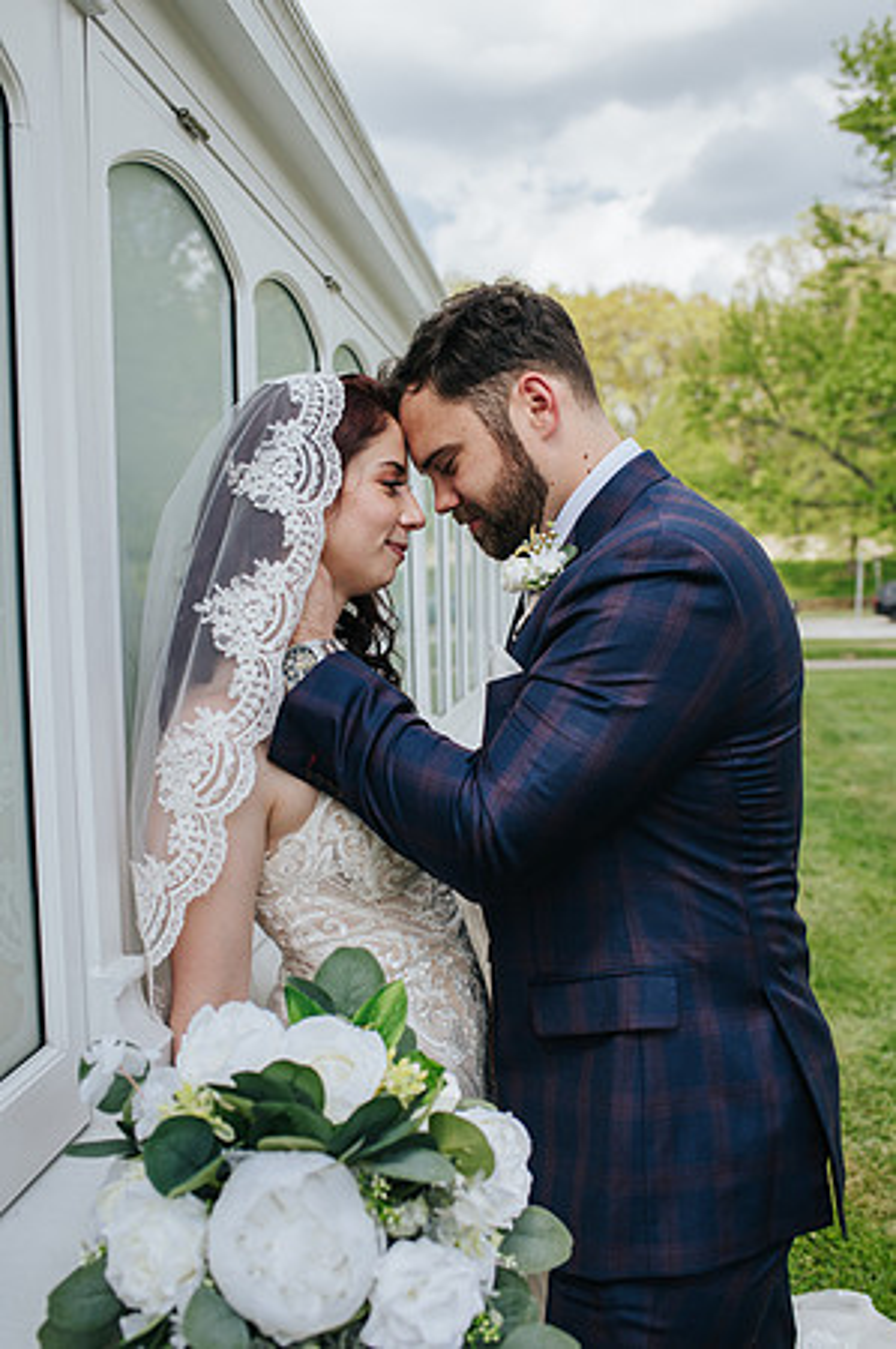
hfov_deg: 37.8
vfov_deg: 54.5
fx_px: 1310
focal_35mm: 35
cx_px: 448
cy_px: 674
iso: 220
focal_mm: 35
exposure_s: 1/1250
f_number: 3.5
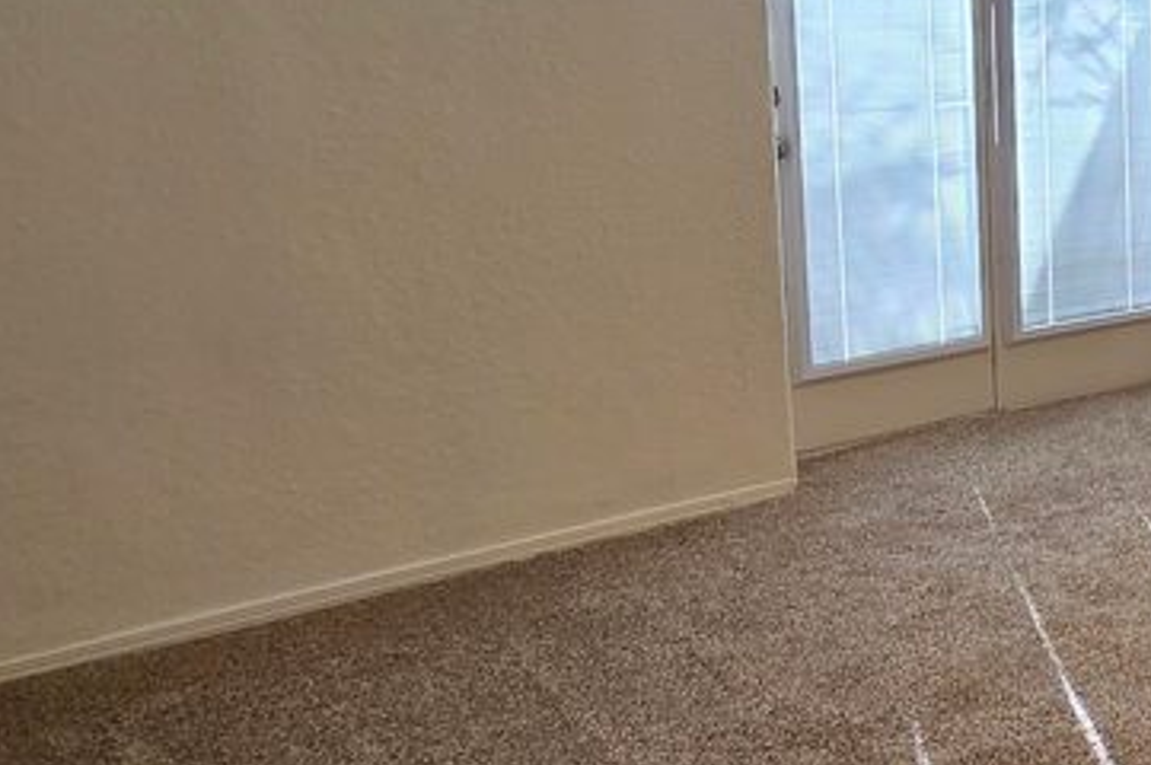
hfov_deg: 35.9
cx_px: 1317
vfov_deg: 29.2
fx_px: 1437
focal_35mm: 45
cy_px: 169
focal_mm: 2.2
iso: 160
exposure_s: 1/60
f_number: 2.2
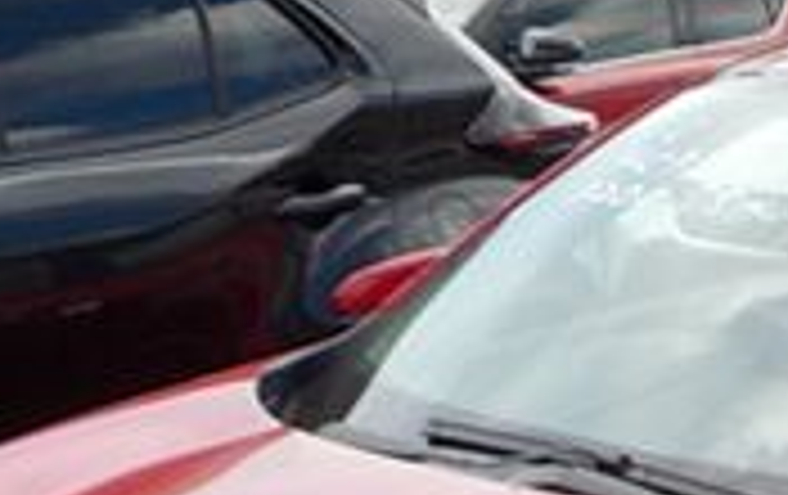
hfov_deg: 17.5
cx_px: 788
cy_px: 940
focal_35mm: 116
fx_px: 2495
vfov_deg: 10.5
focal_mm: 4.1
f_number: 3.3
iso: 125
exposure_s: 1/500
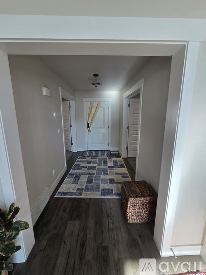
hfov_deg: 89.9
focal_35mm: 13
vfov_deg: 106.2
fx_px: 103
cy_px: 138
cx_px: 103
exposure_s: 1/120
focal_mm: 2.2
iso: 50
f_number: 2.2
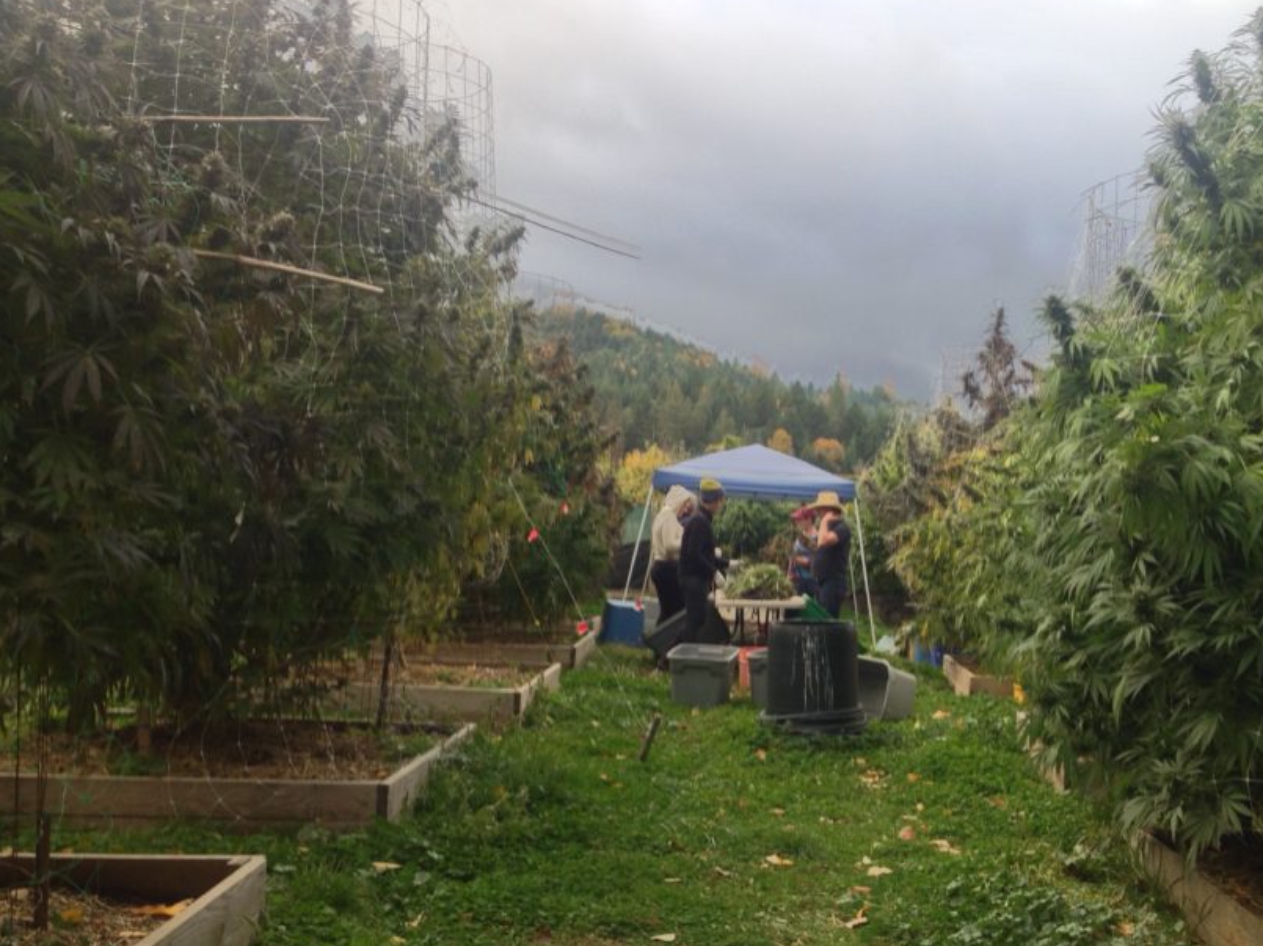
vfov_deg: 34.2
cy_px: 560
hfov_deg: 44.5
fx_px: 1532
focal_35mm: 42
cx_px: 777
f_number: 2.4
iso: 50
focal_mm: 4.12
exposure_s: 1/120
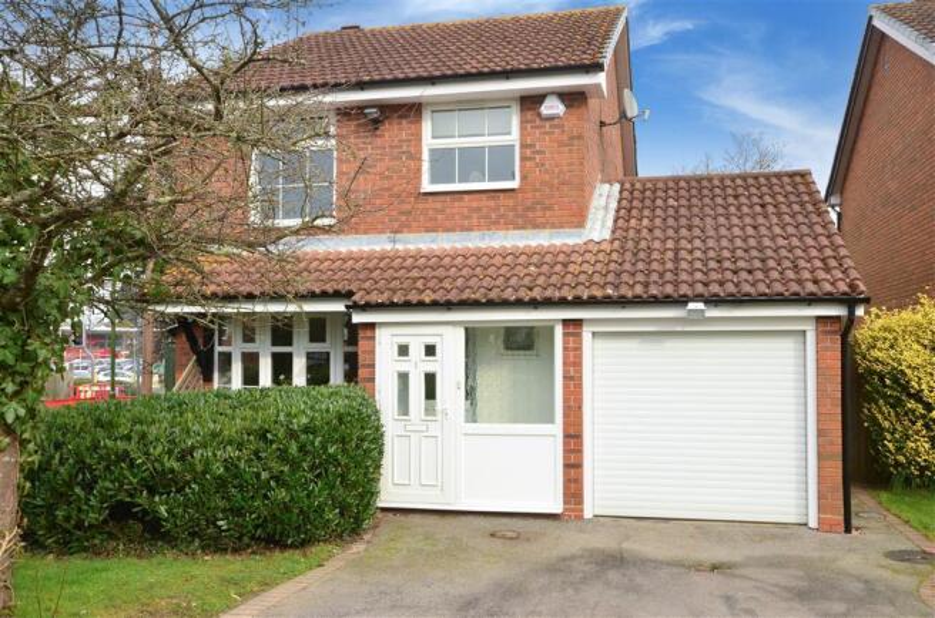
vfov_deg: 43.4
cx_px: 468
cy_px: 309
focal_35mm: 30
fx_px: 777
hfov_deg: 62.0
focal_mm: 20
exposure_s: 1/80
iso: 640
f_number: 13
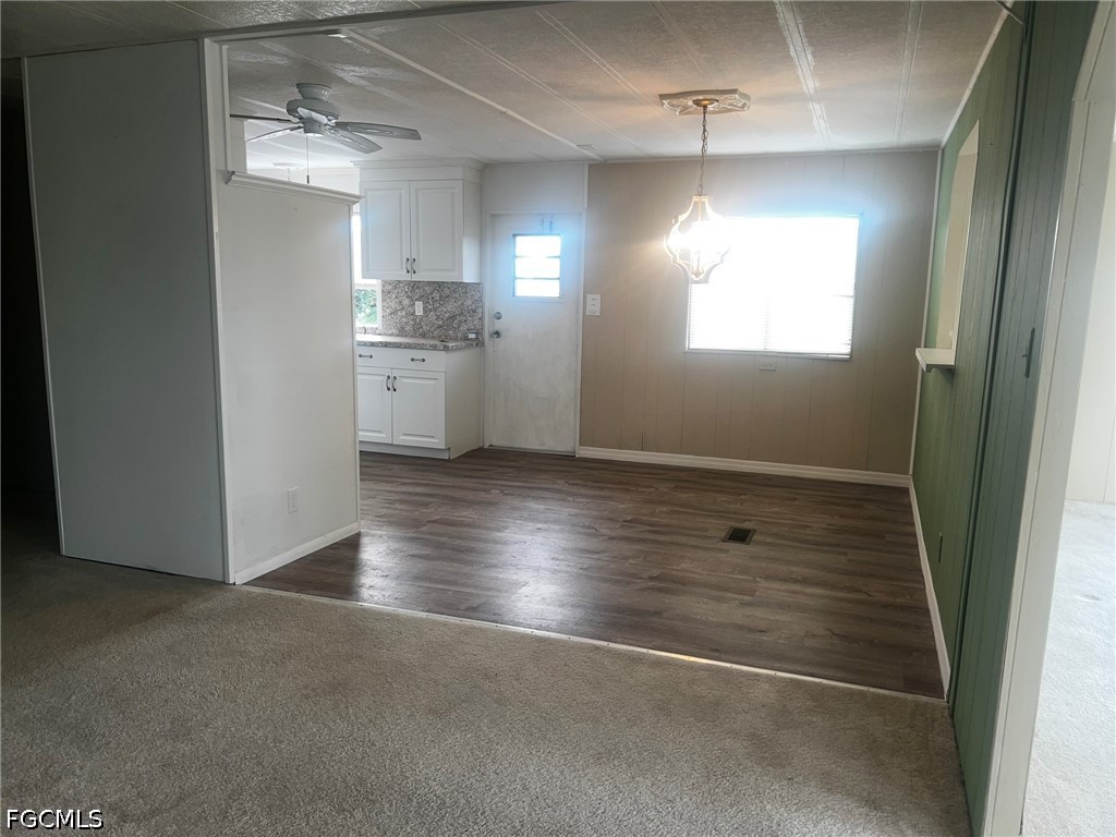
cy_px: 418
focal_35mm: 26
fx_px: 838
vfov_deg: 53.1
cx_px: 558
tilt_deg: -10.1
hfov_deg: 67.3
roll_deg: -1.7
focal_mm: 5.7
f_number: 1.5
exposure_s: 1/133
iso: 40
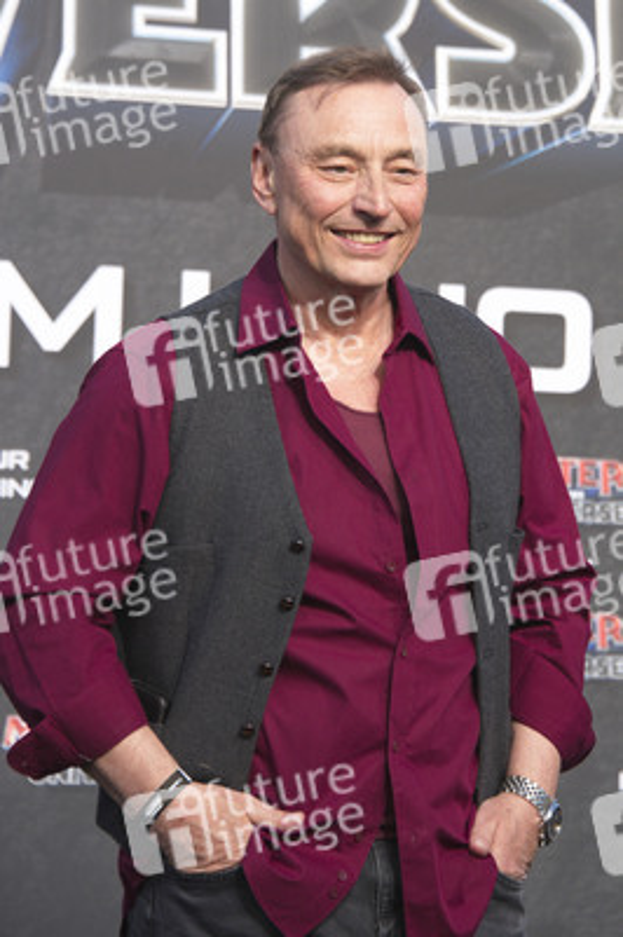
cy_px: 468
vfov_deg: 13.7
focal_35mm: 150
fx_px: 3900
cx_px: 312
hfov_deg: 9.1
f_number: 6.3
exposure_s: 1/200
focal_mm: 150
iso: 320
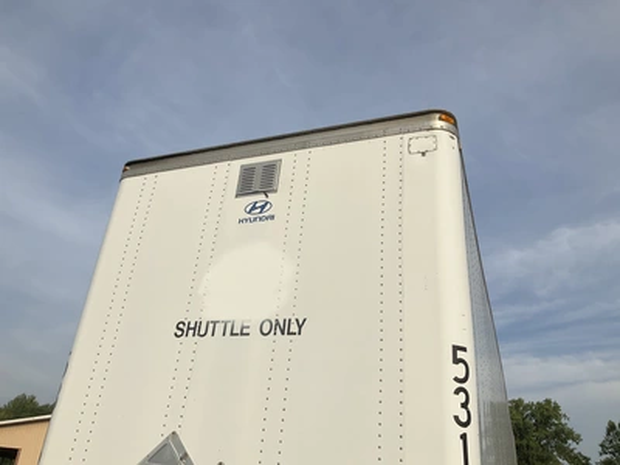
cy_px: 232
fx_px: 519
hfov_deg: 61.7
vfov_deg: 48.2
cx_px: 310
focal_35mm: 29
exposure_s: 1/2801
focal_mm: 3
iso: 25
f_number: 1.8
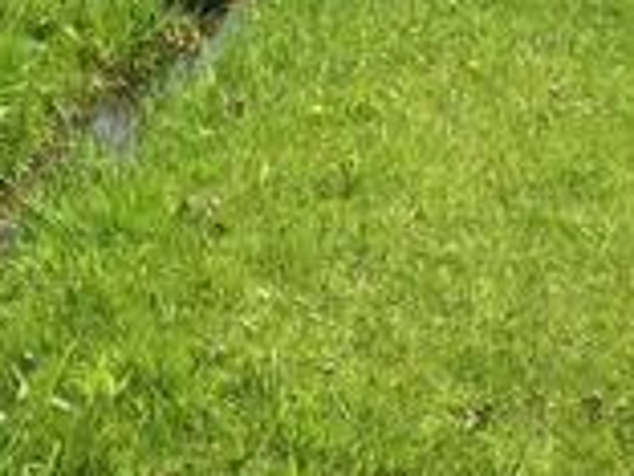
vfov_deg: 11.2
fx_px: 2180
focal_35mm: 119
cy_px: -488
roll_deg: +0.5
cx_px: 289
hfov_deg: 16.5
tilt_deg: -2.2
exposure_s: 1/1068
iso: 32
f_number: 2.2
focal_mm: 4.15
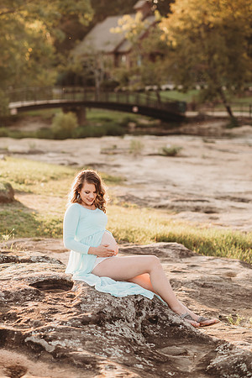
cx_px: 126
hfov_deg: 16.1
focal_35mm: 85
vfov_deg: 23.9
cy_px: 189
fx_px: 892
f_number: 2.5
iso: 160
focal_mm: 85
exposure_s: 1/500
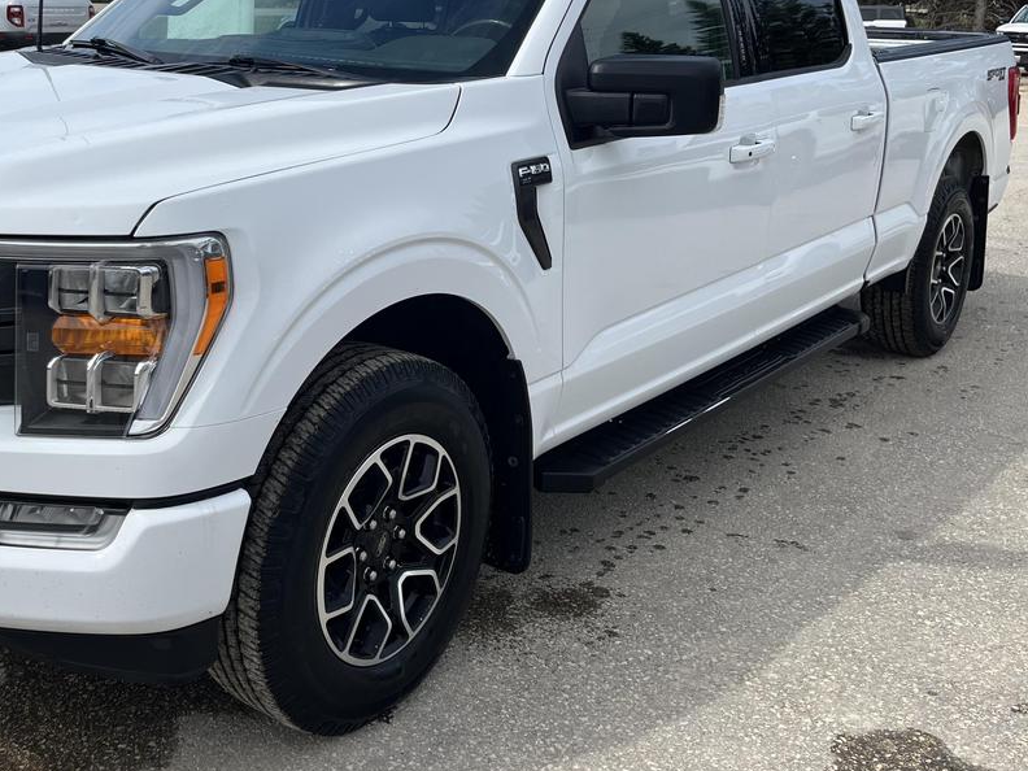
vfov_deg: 33.7
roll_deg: -1.5
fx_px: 1247
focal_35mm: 42
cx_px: 302
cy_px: 205
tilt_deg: -10.4
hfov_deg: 43.8
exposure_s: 1/2632
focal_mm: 5.1
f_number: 1.6
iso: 50
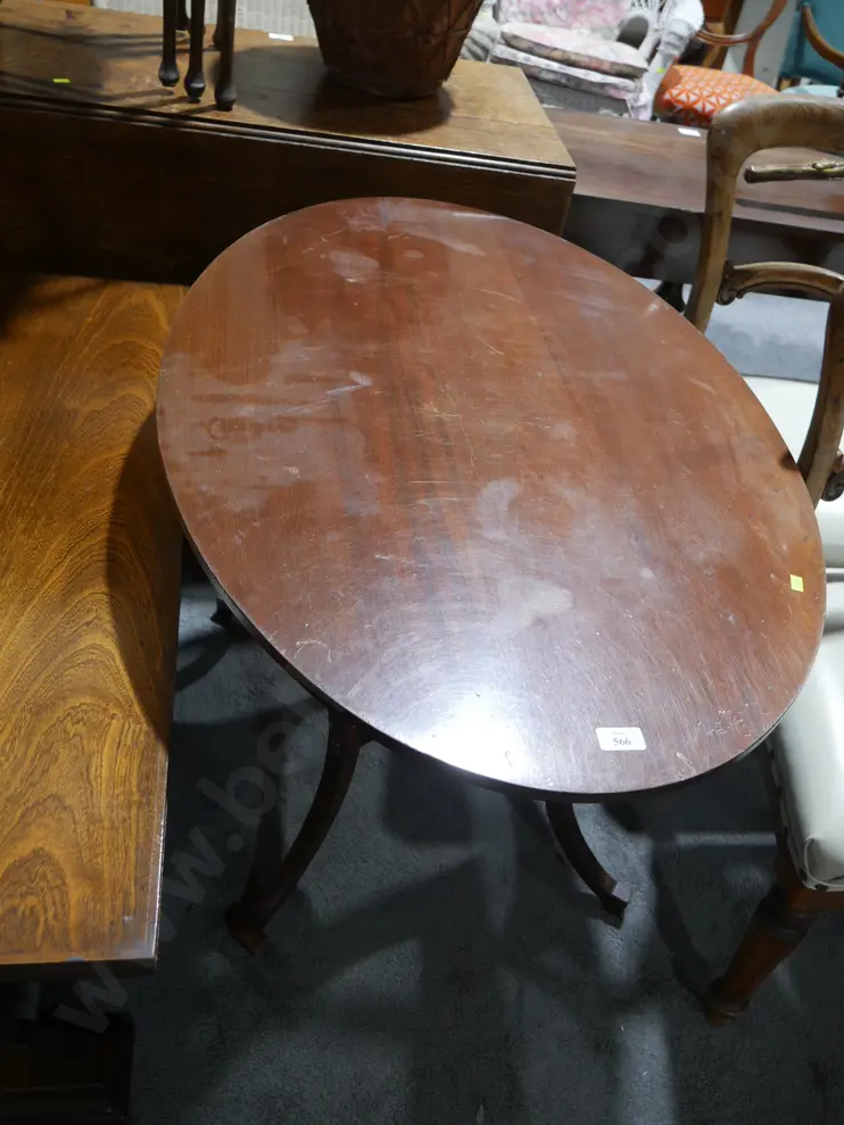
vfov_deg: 61.7
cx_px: 420
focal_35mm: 29
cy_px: 565
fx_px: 943
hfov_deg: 48.2
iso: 500
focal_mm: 14
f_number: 3.5
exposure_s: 1/60
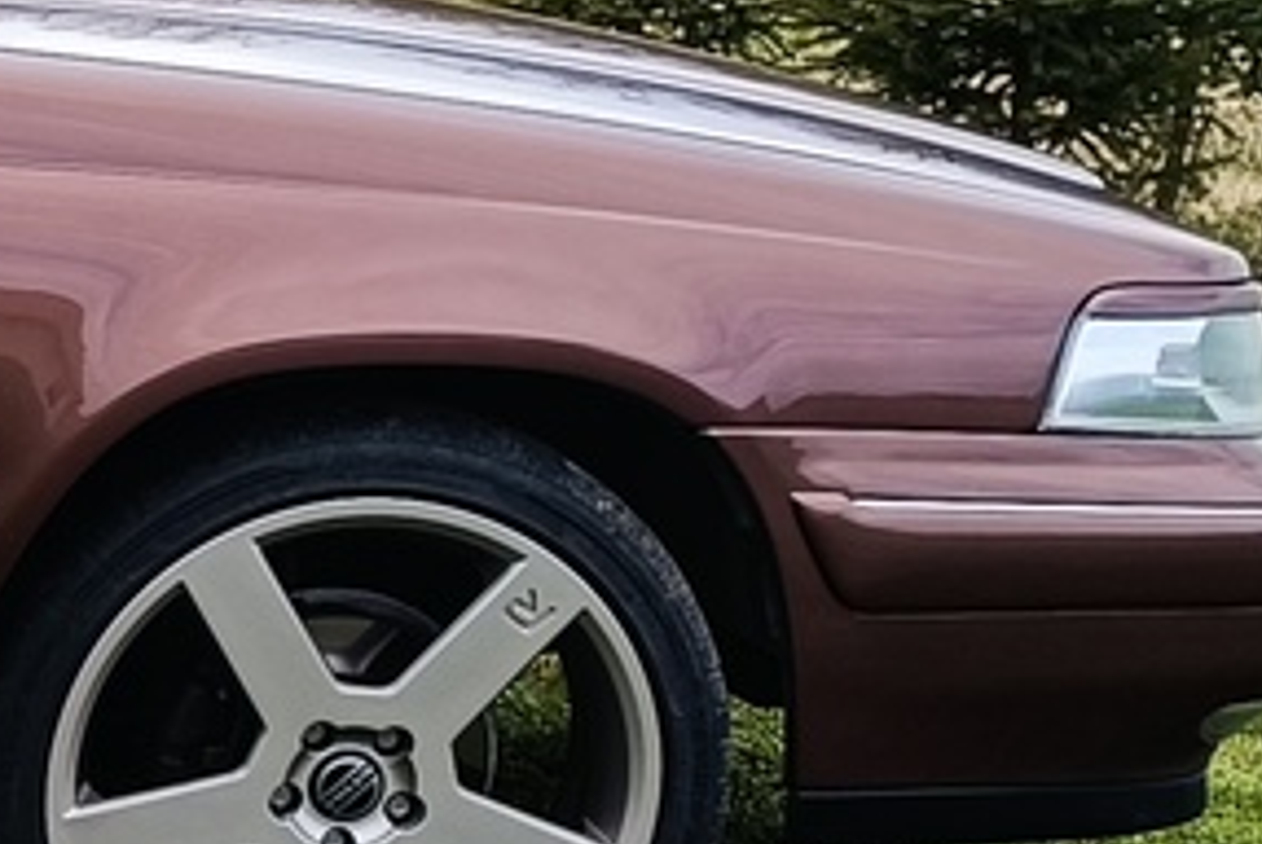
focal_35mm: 139
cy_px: 941
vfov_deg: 9.8
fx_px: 4878
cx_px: -1403
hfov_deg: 12.6
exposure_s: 1/403
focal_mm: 5.59
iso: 52
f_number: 1.88
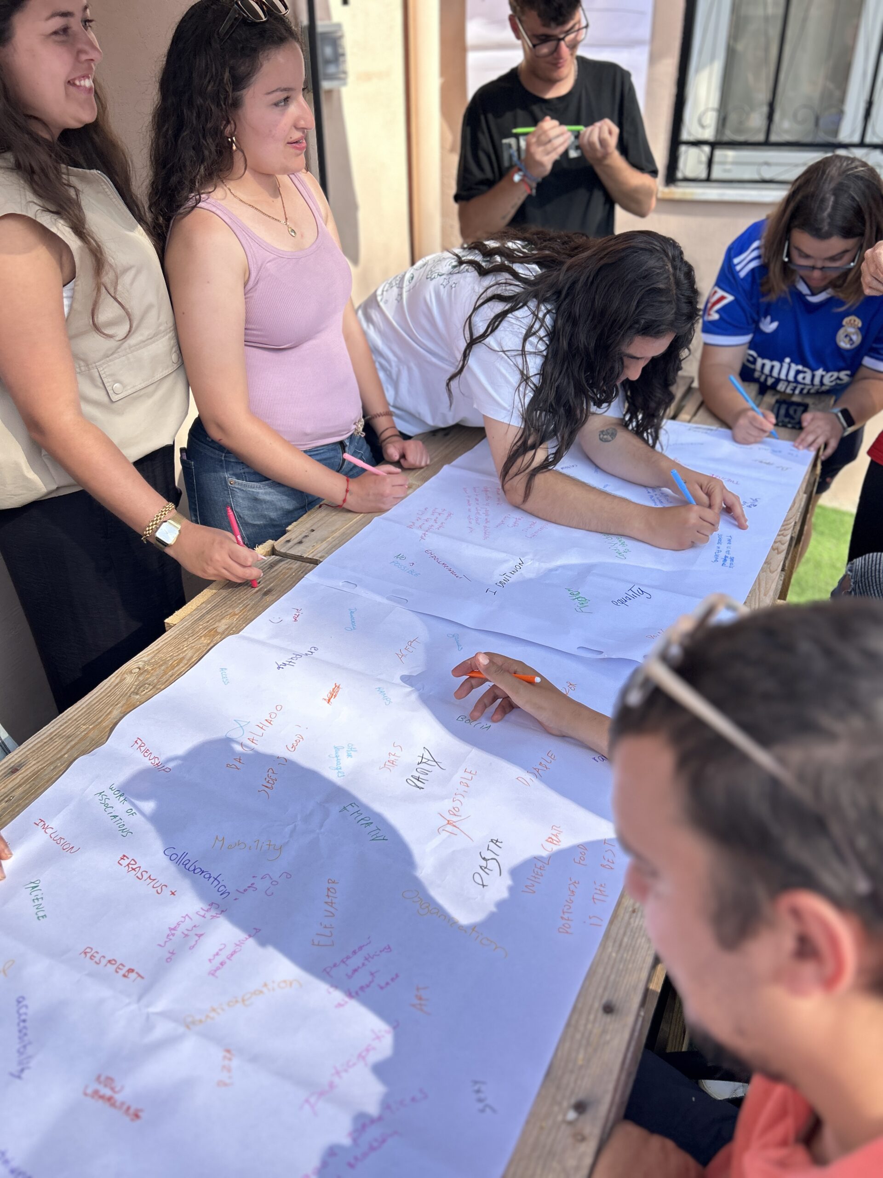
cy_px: 589
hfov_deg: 53.1
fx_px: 884
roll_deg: +0.4
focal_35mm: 26
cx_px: 442
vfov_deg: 67.3
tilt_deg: -32.8
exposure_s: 1/1779
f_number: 1.5
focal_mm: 5.7
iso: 50
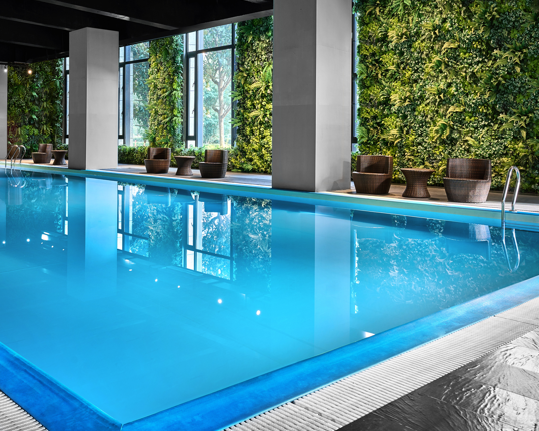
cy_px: 131
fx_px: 606
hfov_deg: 47.4
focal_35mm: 38
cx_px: 196
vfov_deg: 38.5
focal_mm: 24
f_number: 11
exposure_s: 1
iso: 100
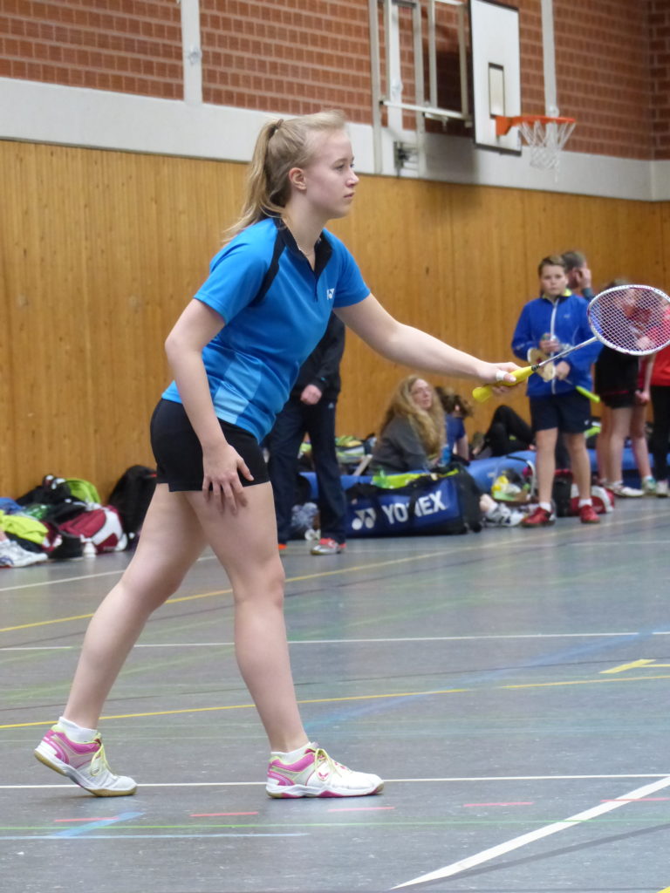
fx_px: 4955
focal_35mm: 192
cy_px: 446
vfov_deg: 10.3
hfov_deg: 7.7
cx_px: 335
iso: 800
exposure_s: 1/100
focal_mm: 34.5
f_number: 2.8
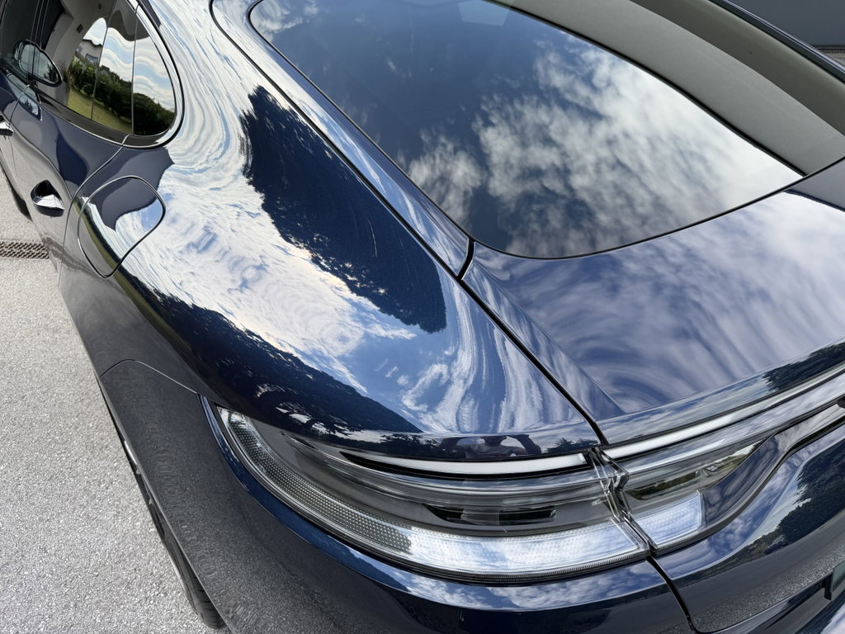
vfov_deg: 56.8
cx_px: 422
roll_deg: +2.2
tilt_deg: -34.8
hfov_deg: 71.6
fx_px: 586
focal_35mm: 24
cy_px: 317
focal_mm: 6.76
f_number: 1.78
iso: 80
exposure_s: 1/1046
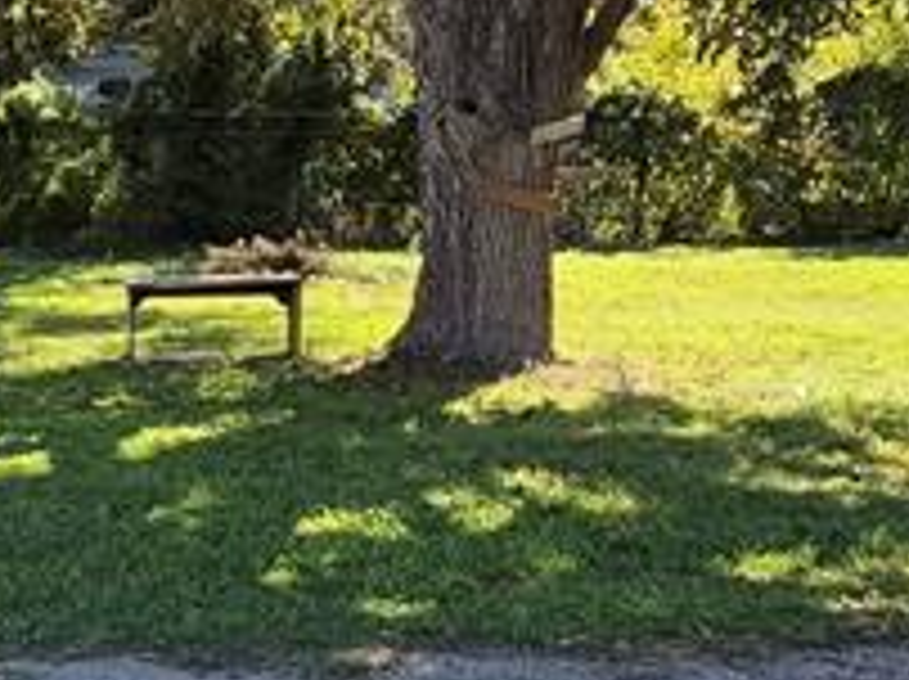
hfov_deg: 26.6
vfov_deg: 22.2
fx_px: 1731
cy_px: 428
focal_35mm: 66
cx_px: -135
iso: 40
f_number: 2.2
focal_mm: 1.74
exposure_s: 1/776
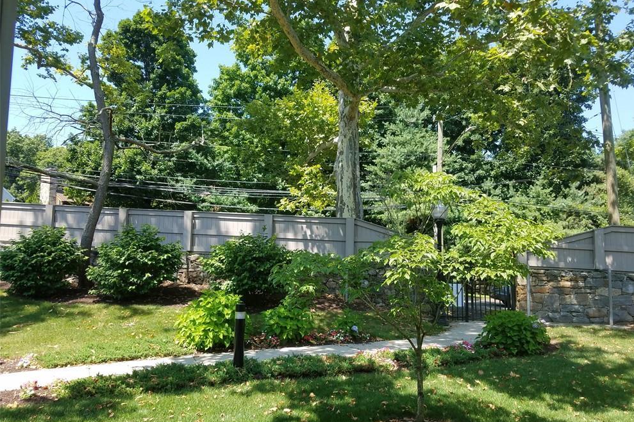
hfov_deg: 65.5
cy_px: 233
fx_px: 493
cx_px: 328
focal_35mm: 28
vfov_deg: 46.3
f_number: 1.7
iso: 50
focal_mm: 4.2
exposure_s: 1/770
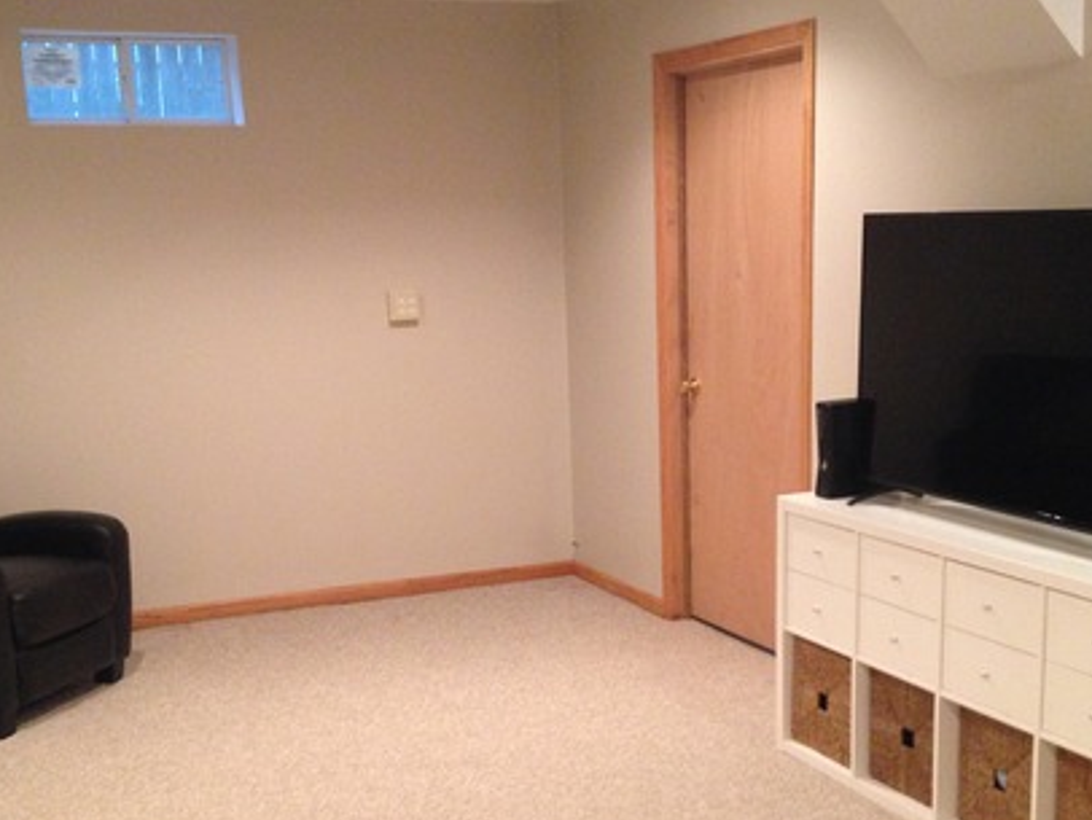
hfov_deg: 36.8
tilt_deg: -10.8
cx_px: 576
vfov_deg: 27.9
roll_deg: +2.2
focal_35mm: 52
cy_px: 554
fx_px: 1641
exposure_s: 1/20
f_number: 2.4
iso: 250
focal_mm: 4.12
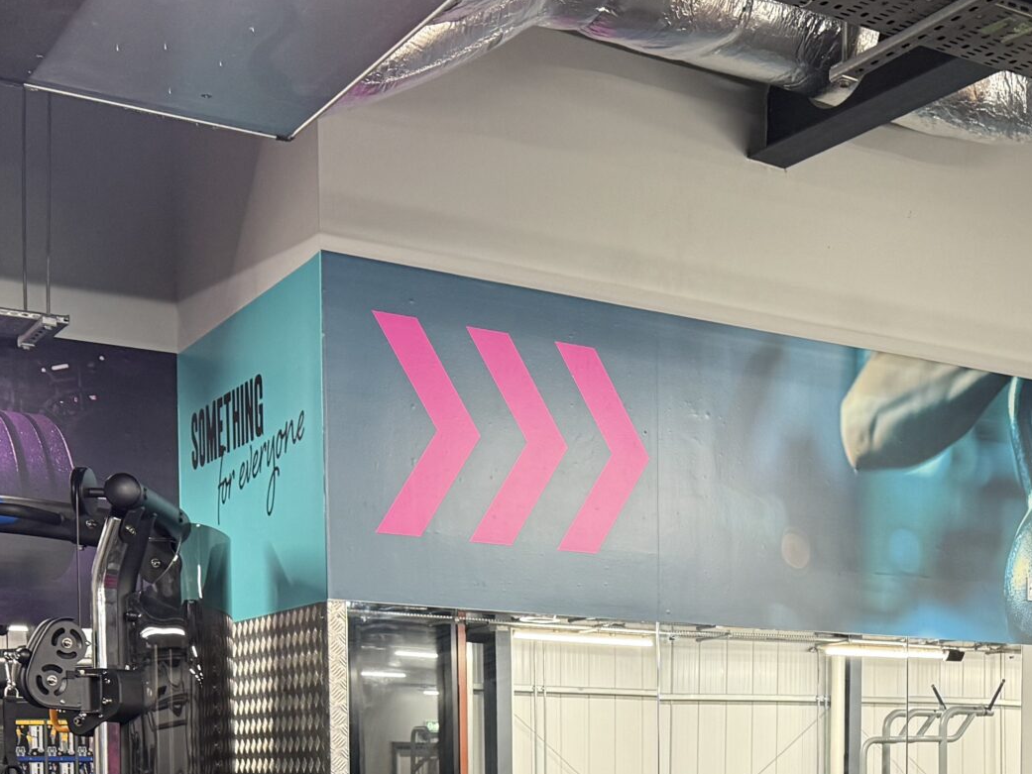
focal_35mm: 59
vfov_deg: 23.3
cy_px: 852
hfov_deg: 31.7
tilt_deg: -2.2
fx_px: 1759
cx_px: 855
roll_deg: -0.2
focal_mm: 6.76
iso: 250
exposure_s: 1/50
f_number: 1.78
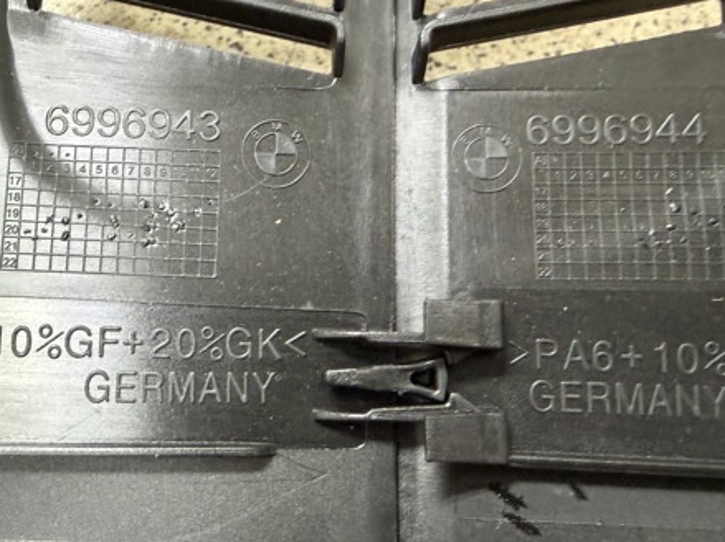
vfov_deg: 40.5
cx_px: 348
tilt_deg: -64.7
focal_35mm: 35
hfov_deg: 52.7
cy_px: 224
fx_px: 732
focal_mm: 2.22
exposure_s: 1/50
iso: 500
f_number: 2.2
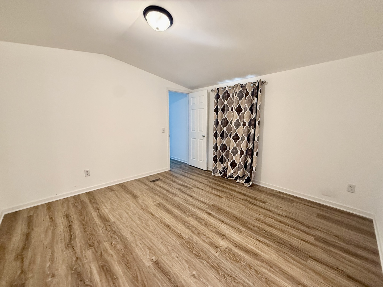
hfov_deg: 102.1
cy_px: 144
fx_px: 155
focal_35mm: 14
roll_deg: -0.1
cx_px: 192
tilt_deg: -7.6
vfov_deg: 85.7
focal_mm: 2.22
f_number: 2.2
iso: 320
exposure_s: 1/60
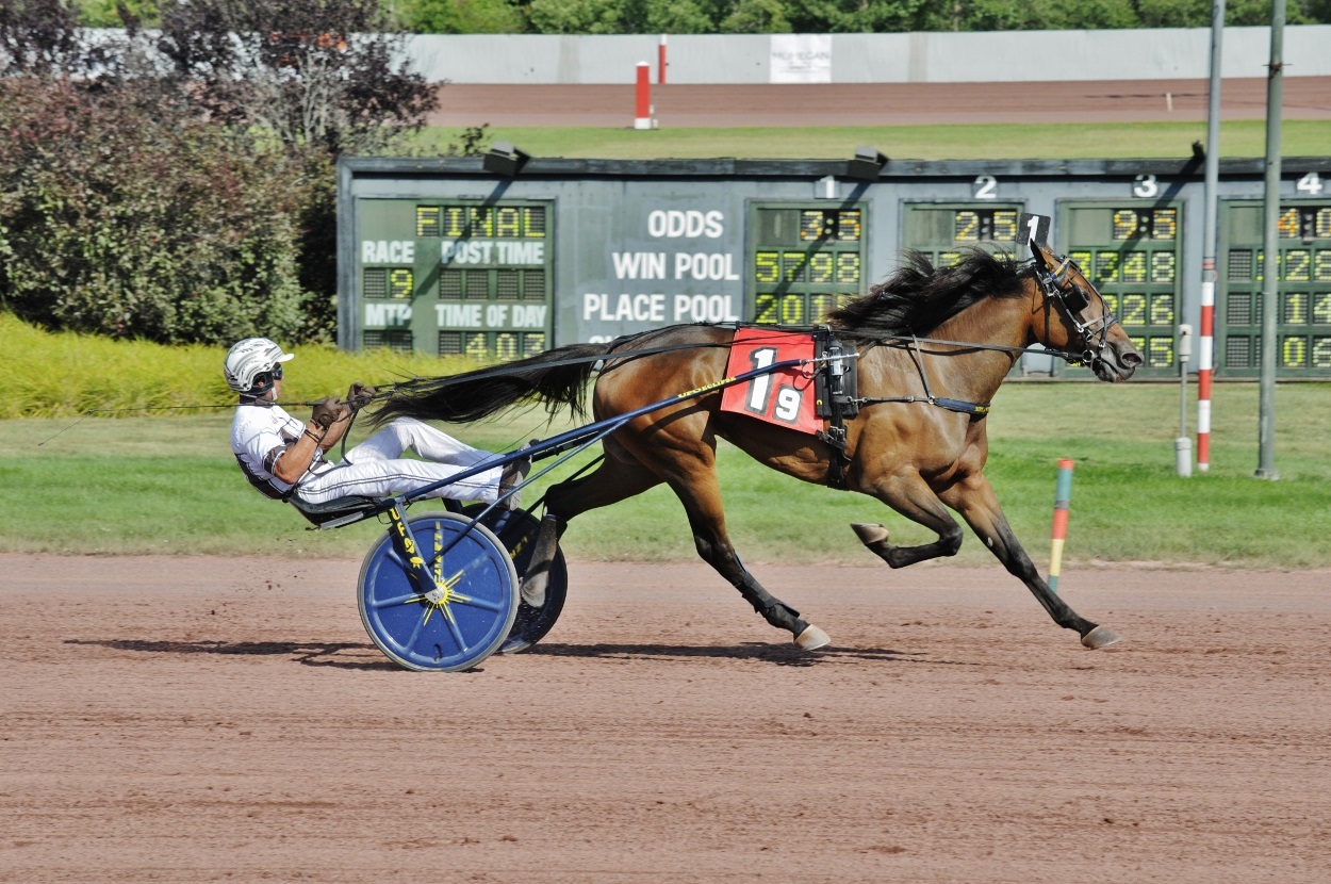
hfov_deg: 13.1
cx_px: 666
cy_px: 442
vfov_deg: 8.7
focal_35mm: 158
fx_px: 5816
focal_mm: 105
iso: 500
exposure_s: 1/800
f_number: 9
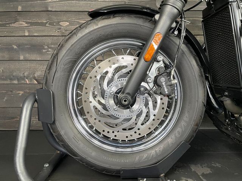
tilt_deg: -3.4
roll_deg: +0.4
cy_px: 90
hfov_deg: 67.3
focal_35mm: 26
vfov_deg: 53.1
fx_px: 182
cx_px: 121
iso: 320
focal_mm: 4.2
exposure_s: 1/50
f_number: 1.6
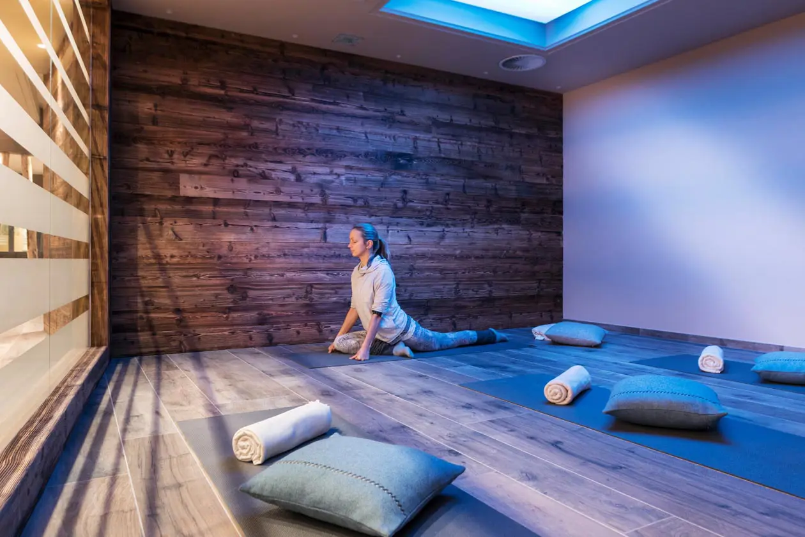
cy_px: 268
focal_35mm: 26
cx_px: 402
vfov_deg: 49.6
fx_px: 582
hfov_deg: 69.4
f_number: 6.3
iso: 800
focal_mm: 26
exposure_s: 1/2.5
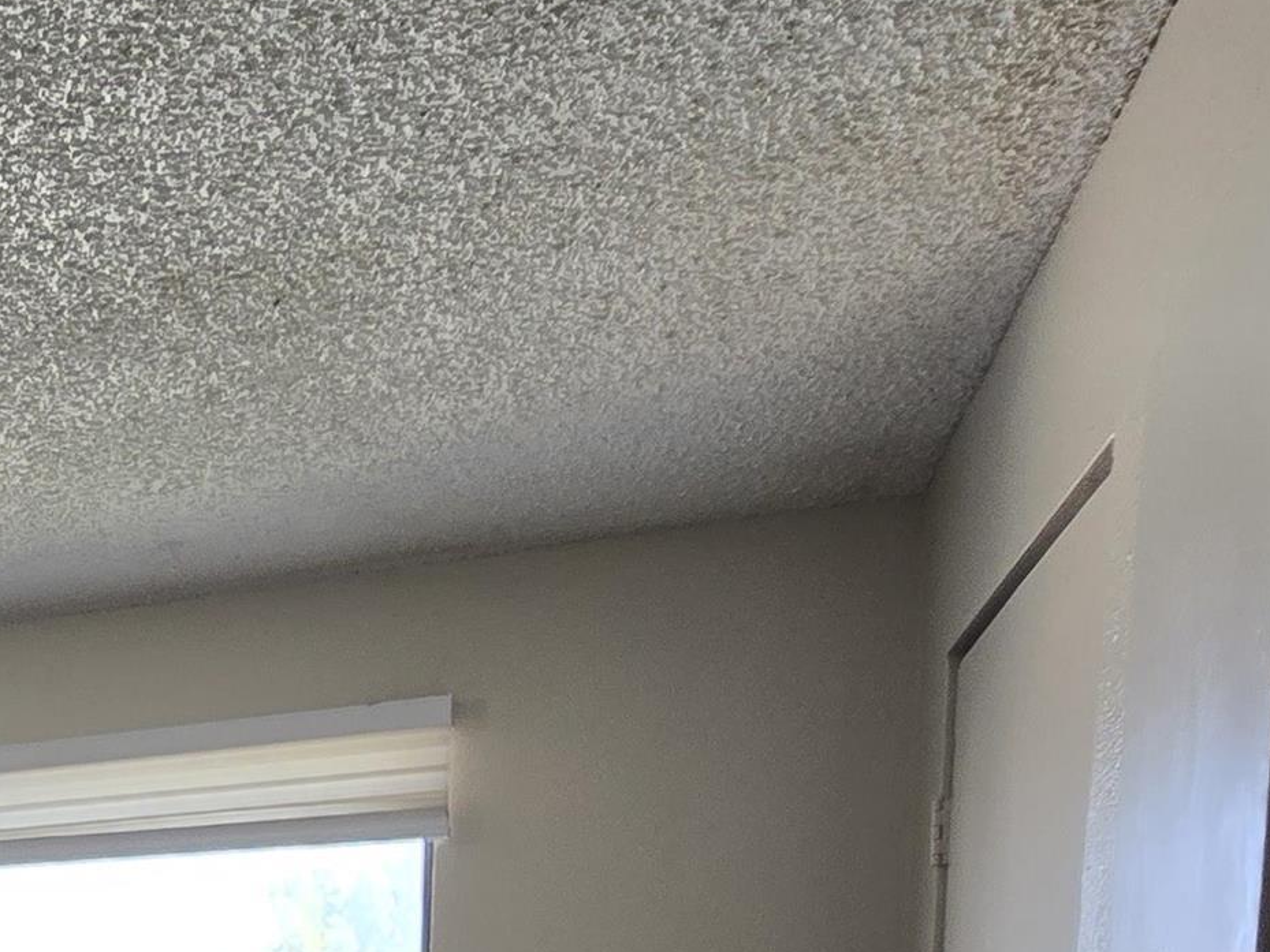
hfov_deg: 35.2
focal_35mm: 43
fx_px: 1578
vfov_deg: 26.8
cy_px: 1318
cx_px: -231
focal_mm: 2.2
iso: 64
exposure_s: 1/60
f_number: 2.2
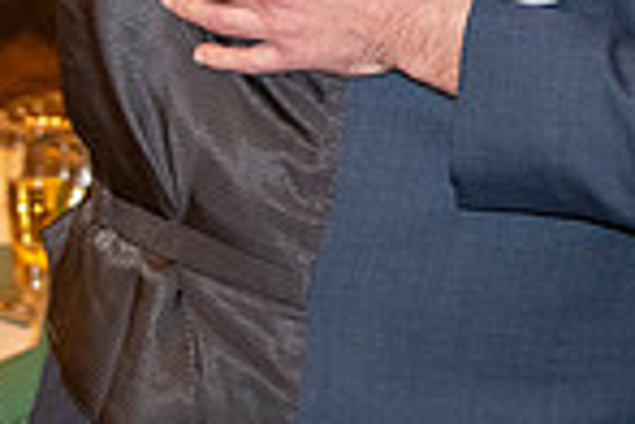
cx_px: 462
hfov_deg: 6.4
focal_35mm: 323
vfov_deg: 4.2
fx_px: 5697
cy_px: -262
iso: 2000
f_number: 5.6
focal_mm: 82
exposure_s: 1/60
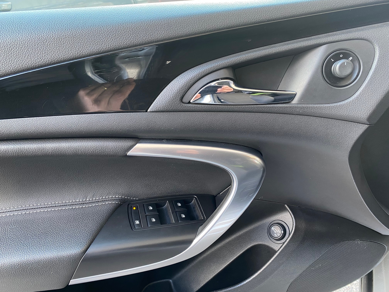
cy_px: 146
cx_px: 194
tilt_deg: -33.3
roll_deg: +6.0
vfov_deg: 53.1
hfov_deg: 67.3
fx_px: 292
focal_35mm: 26
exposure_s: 1/60
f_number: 1.8
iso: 200
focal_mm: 4.25
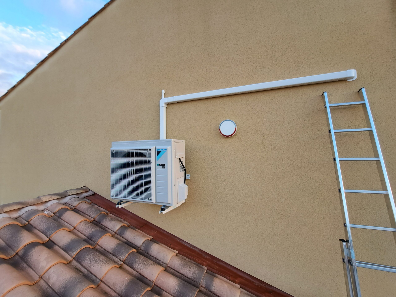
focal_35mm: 13
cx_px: 198
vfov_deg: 89.9
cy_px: 148
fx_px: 149
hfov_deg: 106.2
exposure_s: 1/50
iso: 50
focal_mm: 1.74
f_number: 2.2
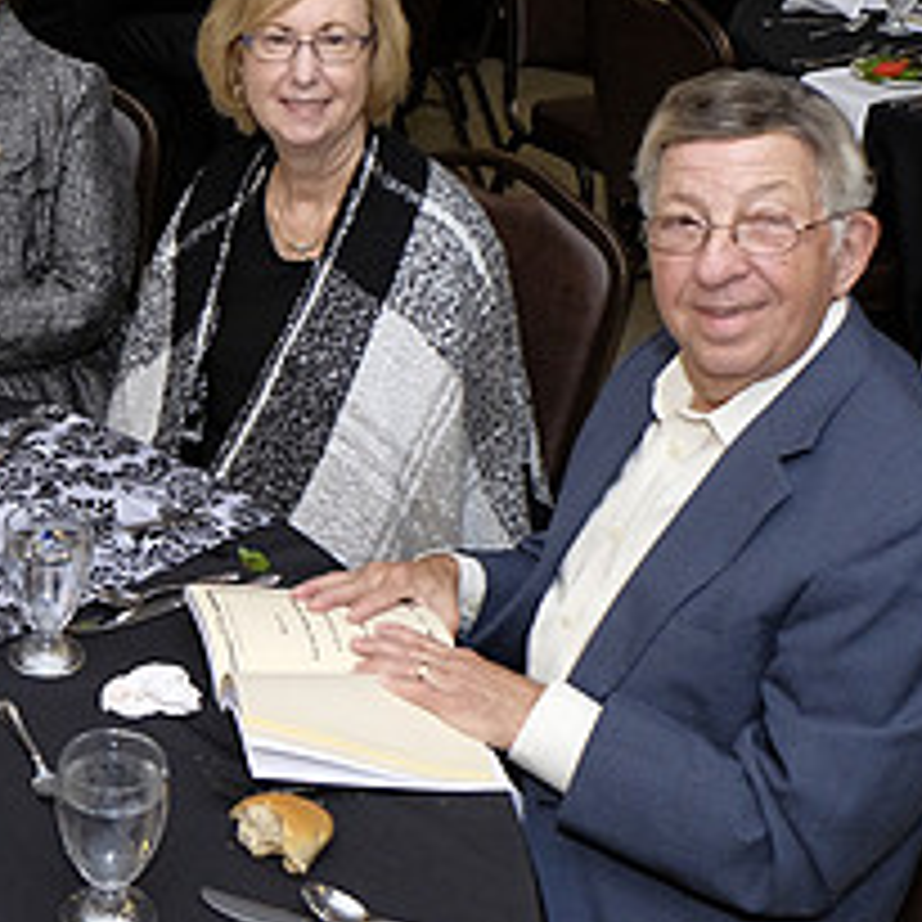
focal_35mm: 65
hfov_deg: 25.6
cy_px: 281
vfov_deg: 26.3
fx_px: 1959
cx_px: 90
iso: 1250
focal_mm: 18
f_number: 3.2
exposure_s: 1/180
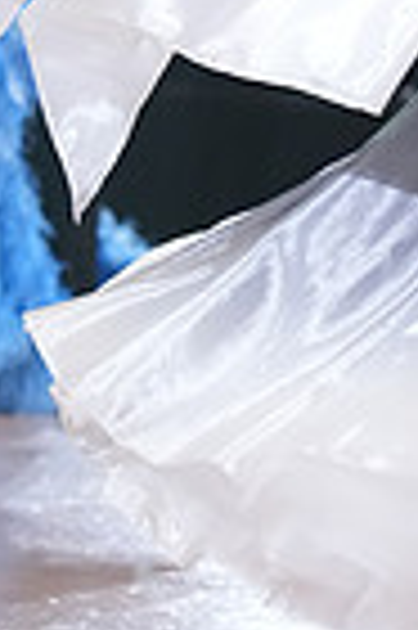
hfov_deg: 3.9
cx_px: 807
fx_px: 6006
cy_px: -270
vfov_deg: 5.9
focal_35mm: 344
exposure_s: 1/400
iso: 3200
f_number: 4
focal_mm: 83
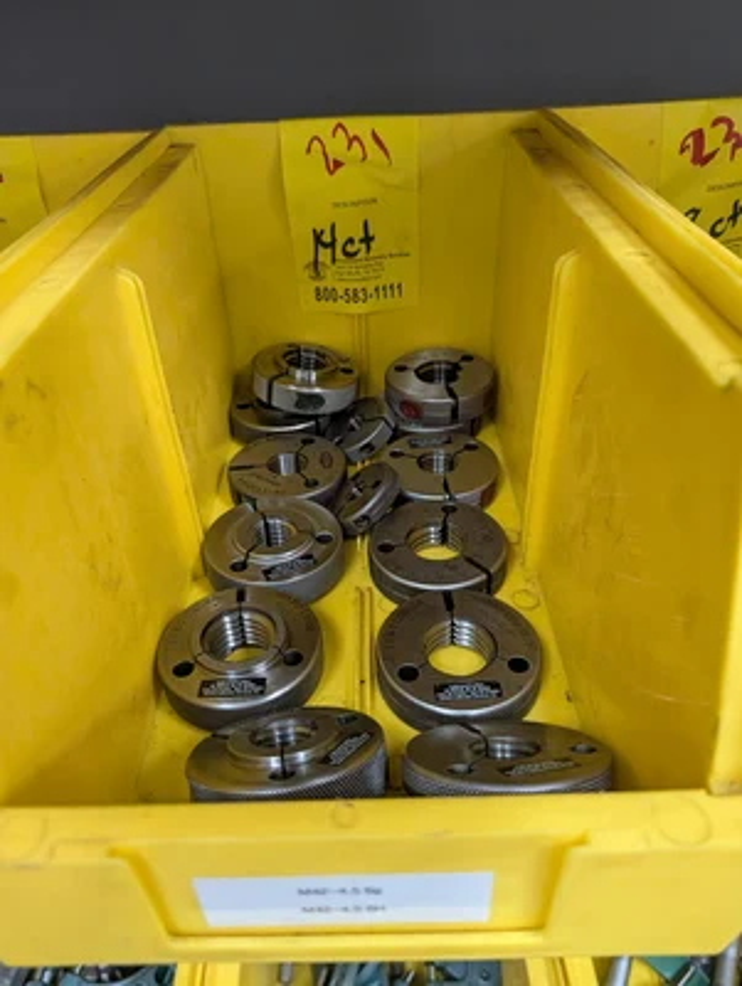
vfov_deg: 71.5
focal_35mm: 24
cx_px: 371
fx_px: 684
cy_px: 493
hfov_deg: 56.9
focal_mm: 6.9
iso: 1555
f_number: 1.68
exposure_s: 1/120
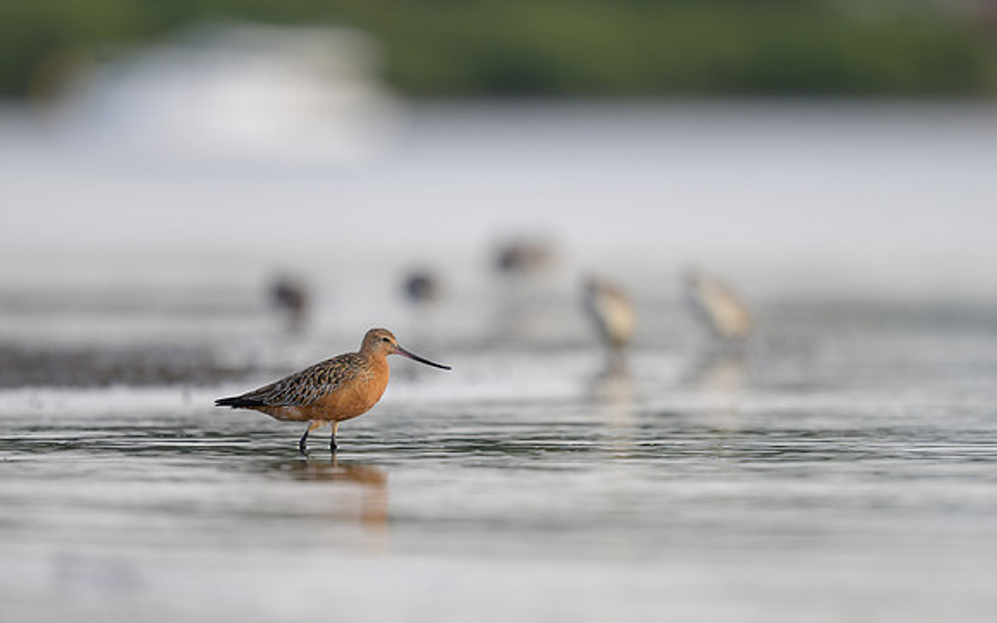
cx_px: 513
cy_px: 316
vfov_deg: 2.3
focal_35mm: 578
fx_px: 15712
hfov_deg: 3.6
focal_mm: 400
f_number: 2.8
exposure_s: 1/1600
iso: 200
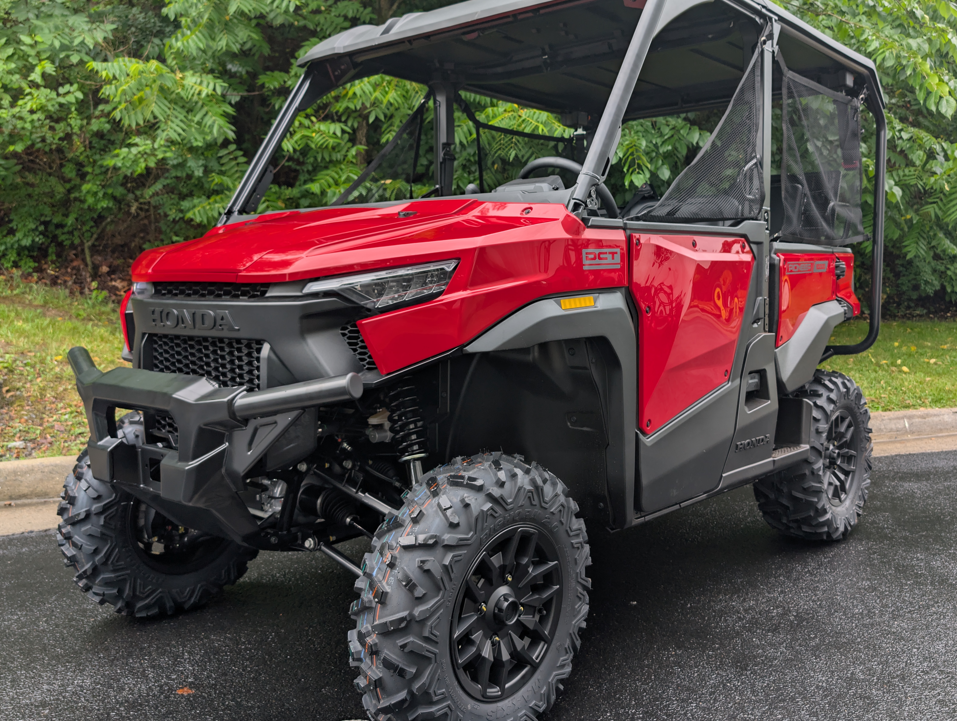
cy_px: 332
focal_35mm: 31
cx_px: 541
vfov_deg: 45.5
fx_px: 858
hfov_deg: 58.1
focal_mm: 6.9
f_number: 1.68
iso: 58
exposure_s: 1/311
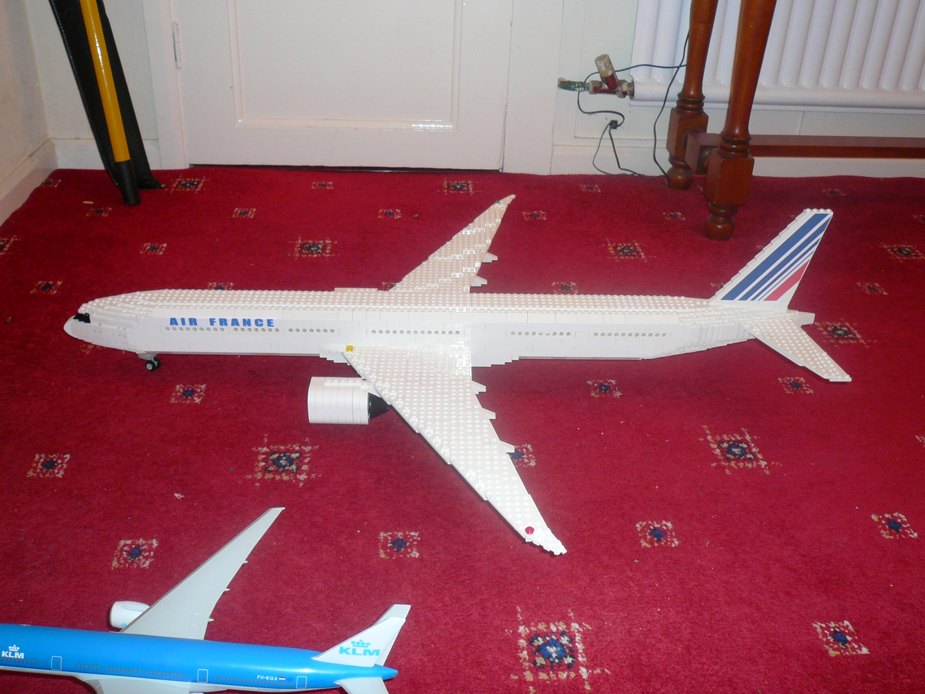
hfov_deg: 55.4
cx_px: 462
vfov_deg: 42.9
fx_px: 882
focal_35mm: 33
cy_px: 347
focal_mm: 4.6
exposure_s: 1/8
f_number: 2.8
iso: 100
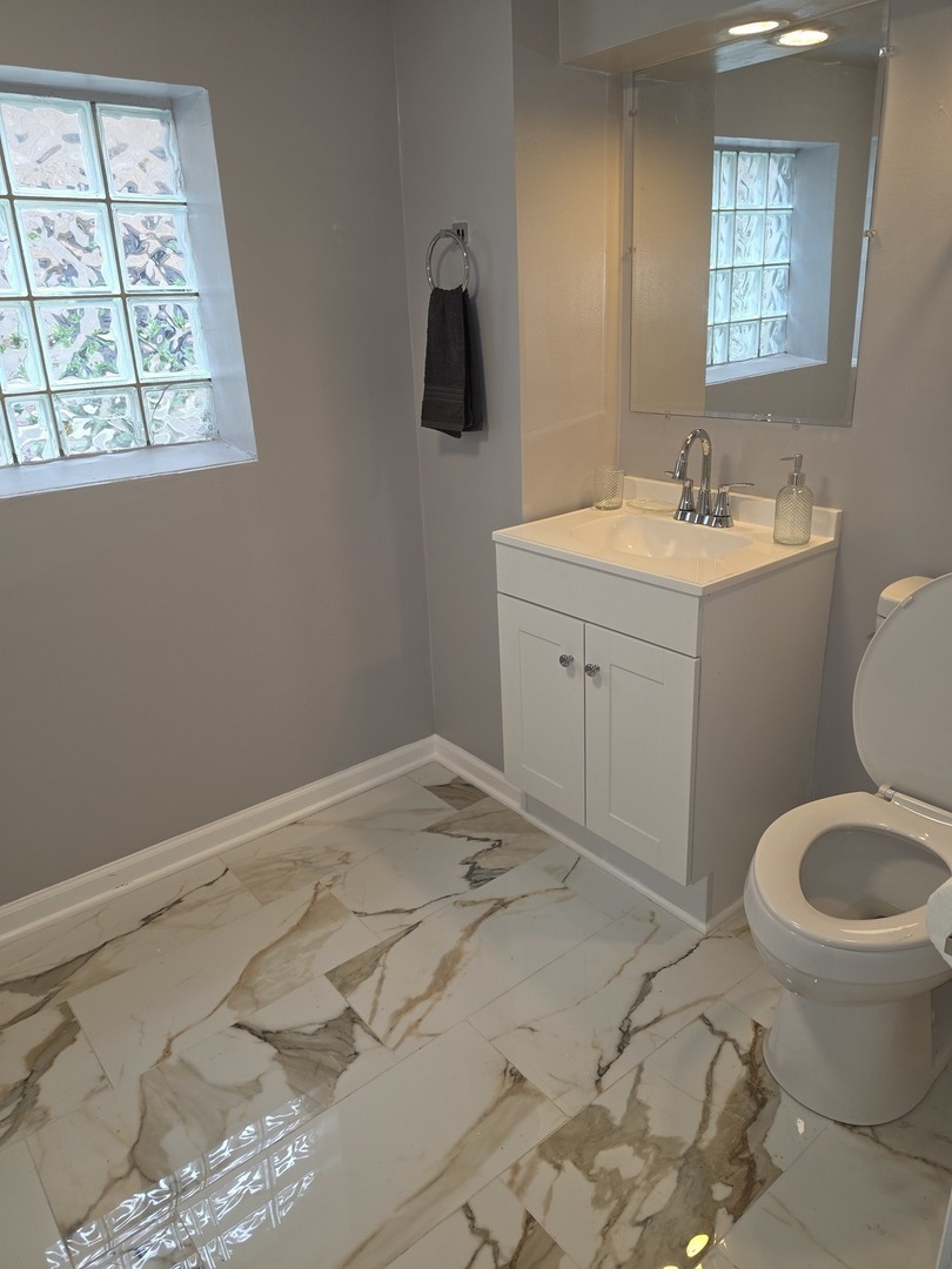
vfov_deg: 73.9
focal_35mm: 23
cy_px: 634
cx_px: 476
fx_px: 843
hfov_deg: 58.9
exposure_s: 1/60
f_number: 1.4
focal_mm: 6.5
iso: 32
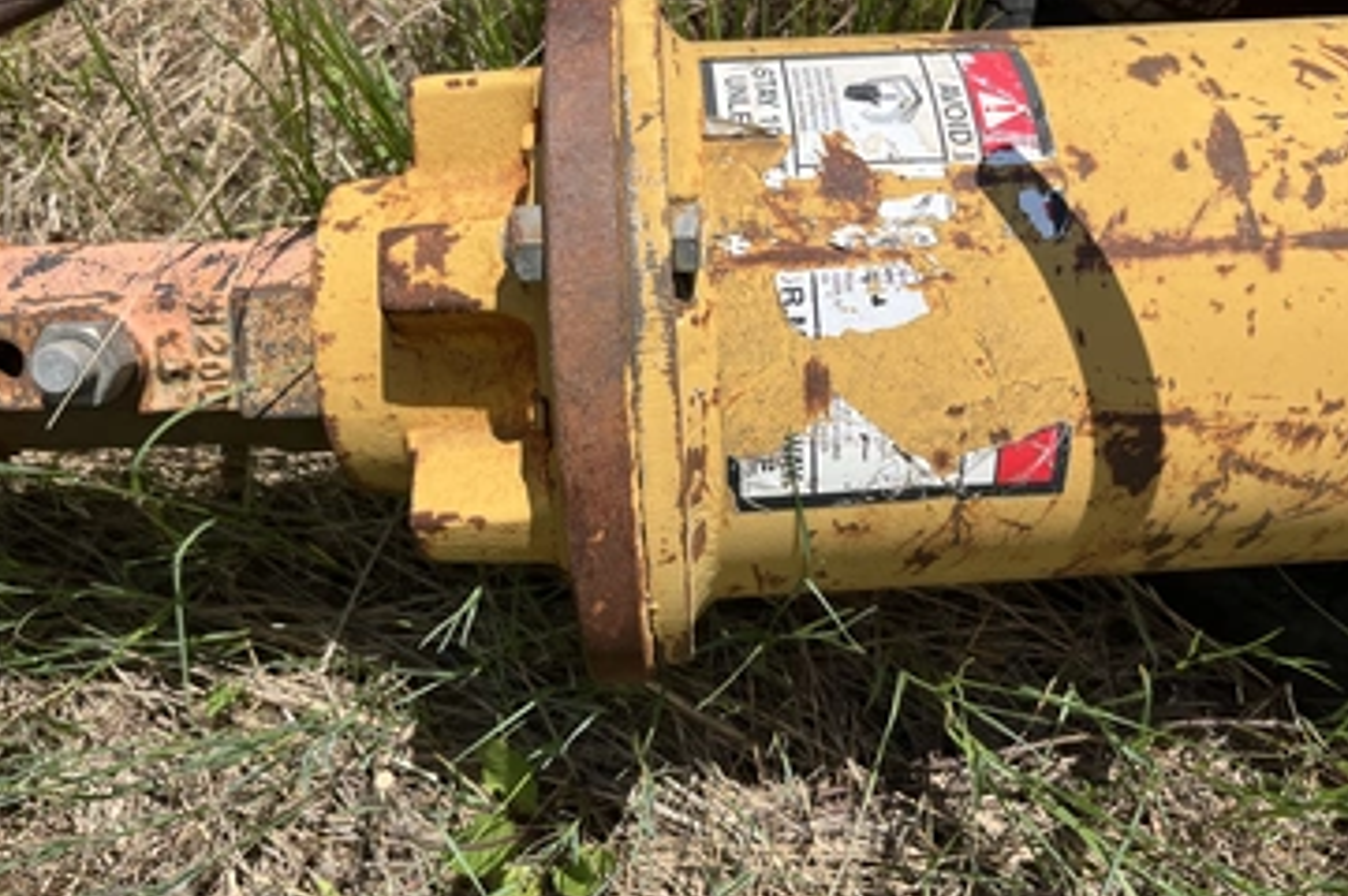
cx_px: 736
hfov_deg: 61.9
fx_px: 1122
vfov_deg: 43.4
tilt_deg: -77.6
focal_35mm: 30
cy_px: 373
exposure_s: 1/3745
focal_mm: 5.1
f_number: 1.6
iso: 50
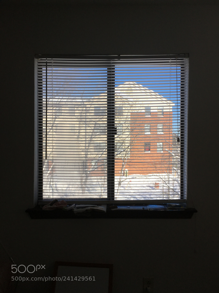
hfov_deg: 48.2
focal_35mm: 29
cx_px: 110
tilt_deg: -1.2
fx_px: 245
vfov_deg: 61.7
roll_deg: +0.2
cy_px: 146
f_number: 2.2
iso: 25
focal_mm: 4.15
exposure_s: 1/1040
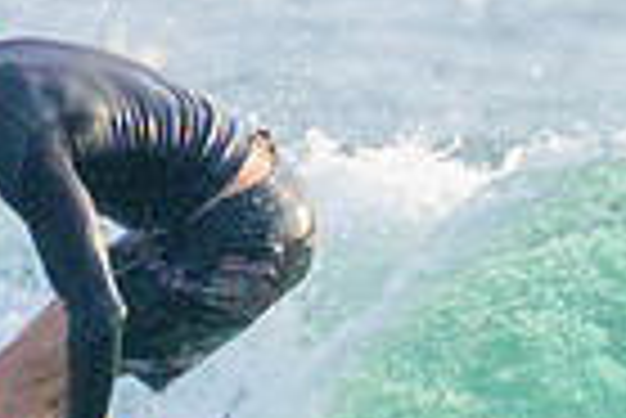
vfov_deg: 0.3
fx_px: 79636
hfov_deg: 0.5
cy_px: 391
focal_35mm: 4575
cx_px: -62
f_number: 13
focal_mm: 800
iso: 2500
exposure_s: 1/2000
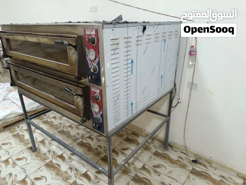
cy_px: 92
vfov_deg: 56.8
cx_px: 123
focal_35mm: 24
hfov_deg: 71.6
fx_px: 171
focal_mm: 5.59
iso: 697
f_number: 1.88
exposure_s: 1/50.1
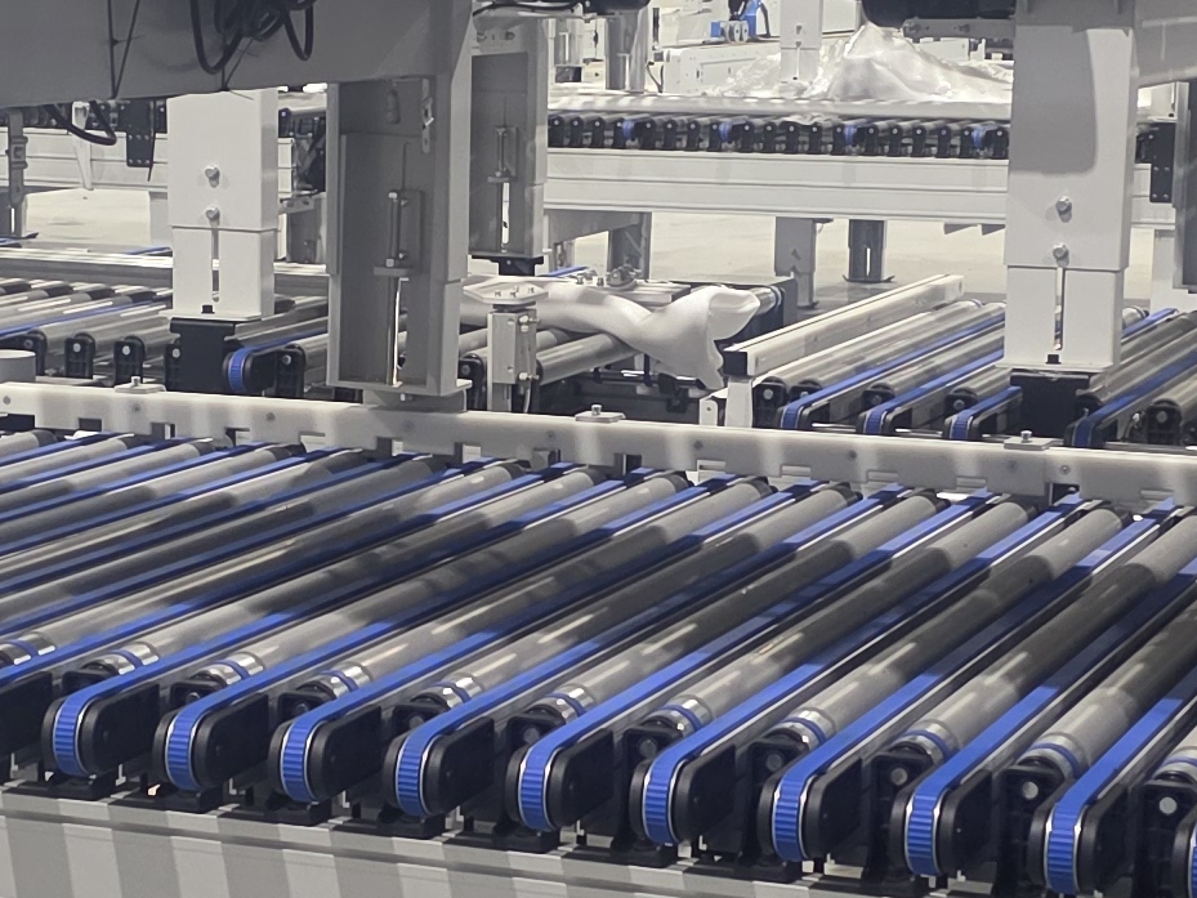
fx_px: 3424
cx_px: 474
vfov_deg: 14.9
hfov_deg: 19.8
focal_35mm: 99
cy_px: 511
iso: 800
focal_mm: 6.3
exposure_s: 1/100
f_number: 1.7
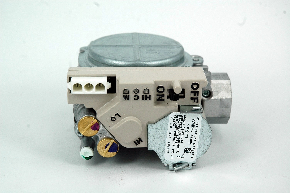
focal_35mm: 93
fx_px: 748
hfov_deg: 21.9
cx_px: 145
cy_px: 96
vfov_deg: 14.7
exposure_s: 1/250
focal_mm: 62
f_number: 8
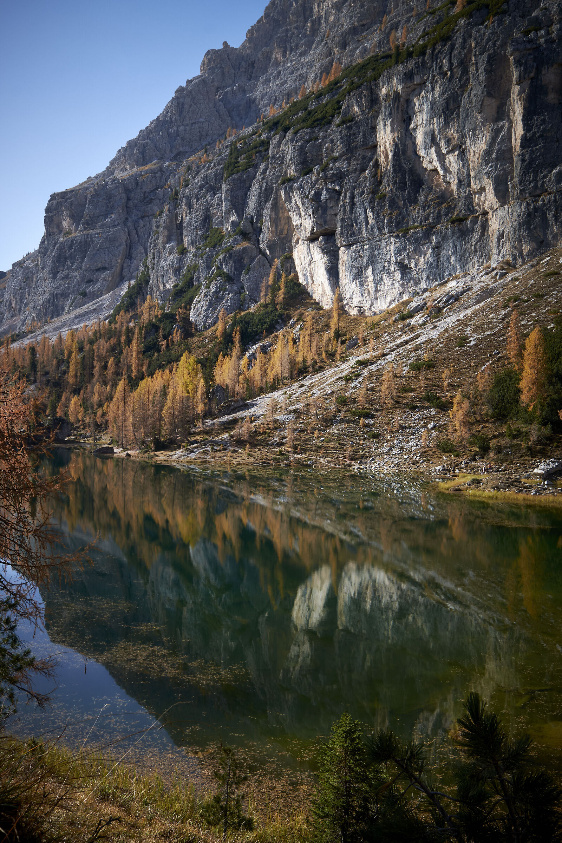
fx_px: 773
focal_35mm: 33
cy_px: 422
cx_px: 281
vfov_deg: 57.2
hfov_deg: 40.0
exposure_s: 1/200
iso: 400
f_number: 10
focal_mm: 21.9
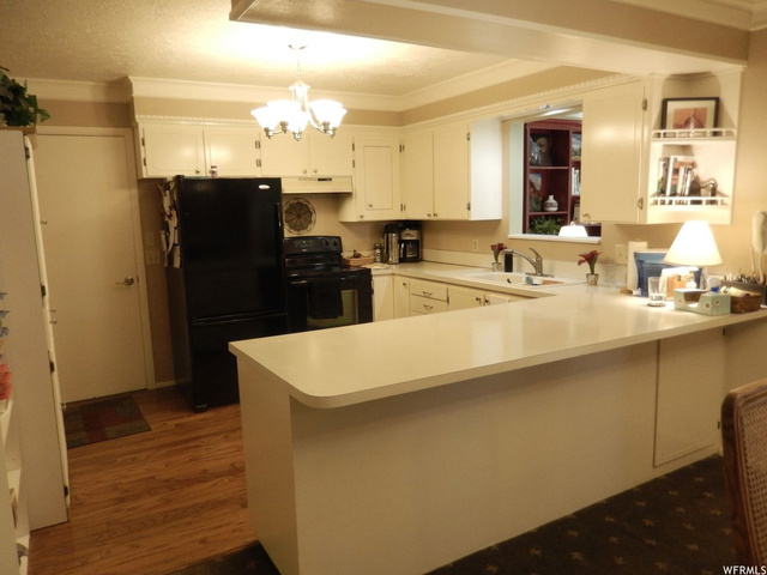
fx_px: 554
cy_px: 288
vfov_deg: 54.9
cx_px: 384
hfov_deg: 69.4
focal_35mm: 25
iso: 400
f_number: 3.4
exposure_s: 1/30
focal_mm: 4.5
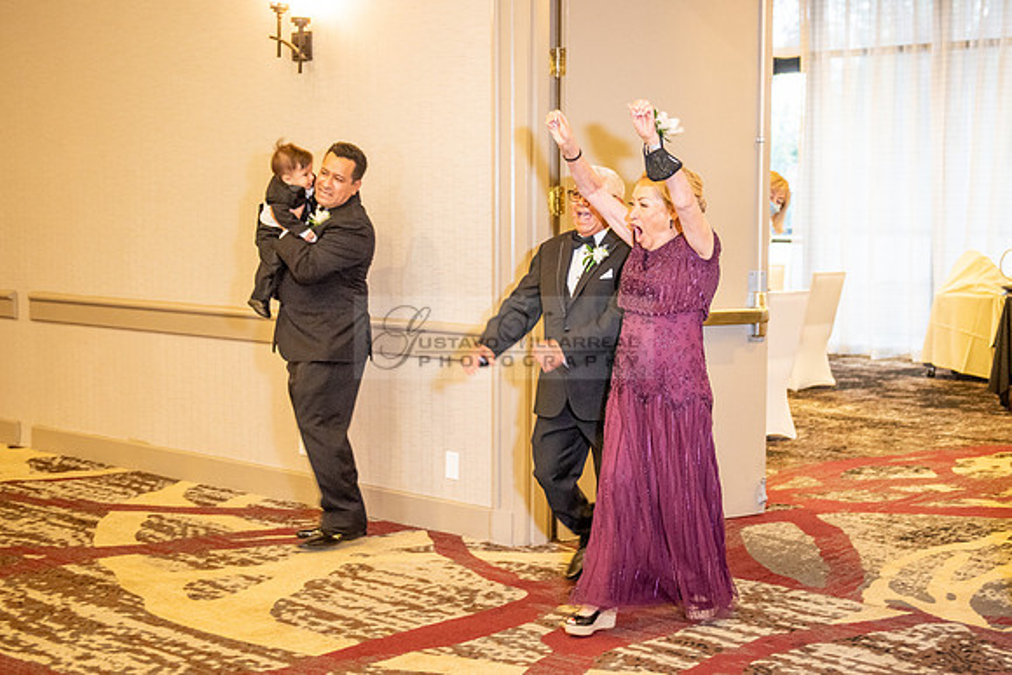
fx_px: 1562
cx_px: 573
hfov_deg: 35.8
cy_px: 317
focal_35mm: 56
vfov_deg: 24.4
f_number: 2.8
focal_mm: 44
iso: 1600
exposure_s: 1/80
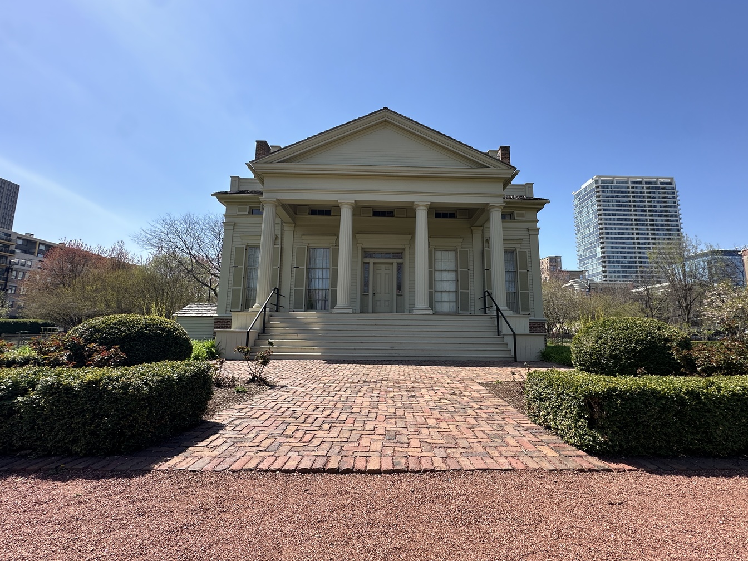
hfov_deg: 98.1
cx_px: 392
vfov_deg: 81.7
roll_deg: -0.5
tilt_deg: +8.3
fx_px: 324
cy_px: 287
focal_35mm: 15
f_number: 2.2
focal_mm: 2.22
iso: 40
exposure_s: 1/1082
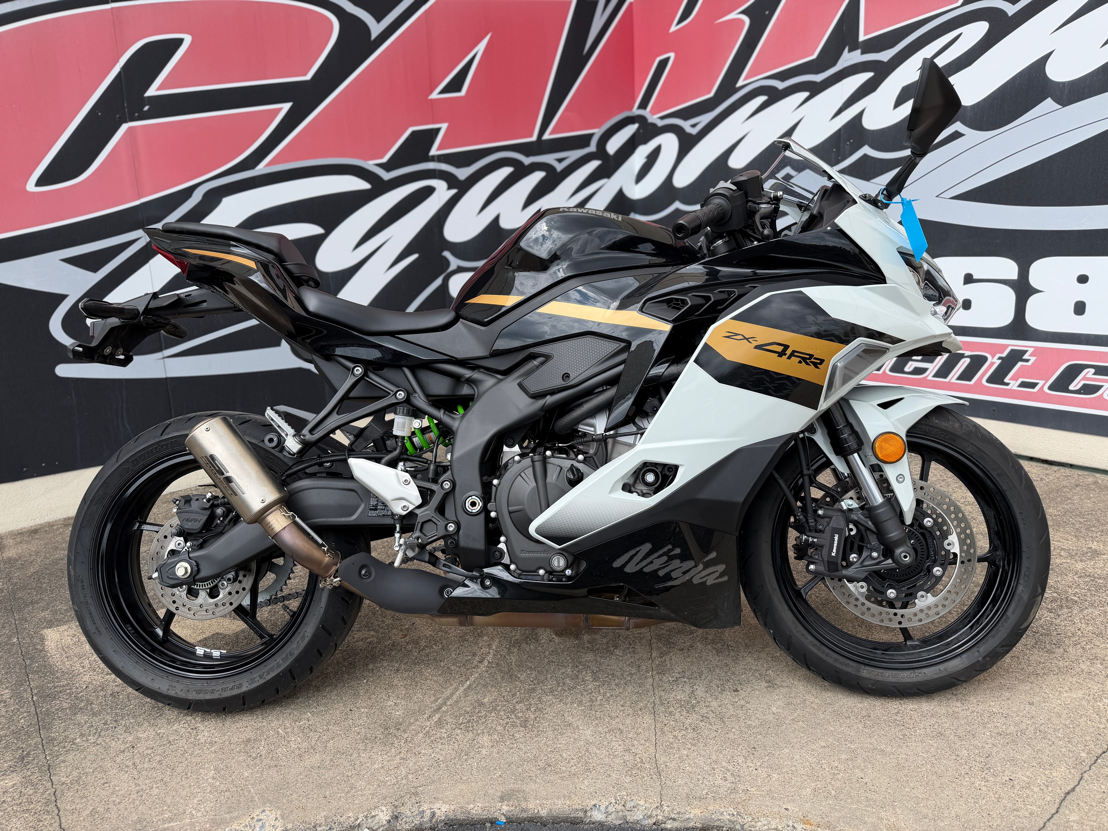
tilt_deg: -12.9
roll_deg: +2.8
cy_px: 416
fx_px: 768
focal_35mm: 24
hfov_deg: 71.6
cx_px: 554
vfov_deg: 56.8
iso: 80
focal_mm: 6.76
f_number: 1.78
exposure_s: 1/2053
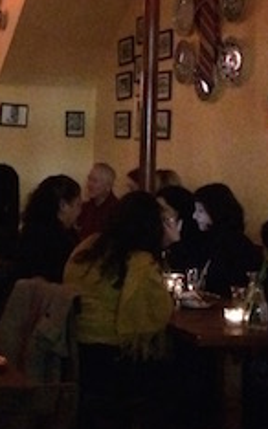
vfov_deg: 23.9
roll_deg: -0.3
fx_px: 983
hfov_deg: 15.4
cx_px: 31
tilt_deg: +7.4
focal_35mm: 84
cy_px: 28
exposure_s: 1/15
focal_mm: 4.15
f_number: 2.2
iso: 1250
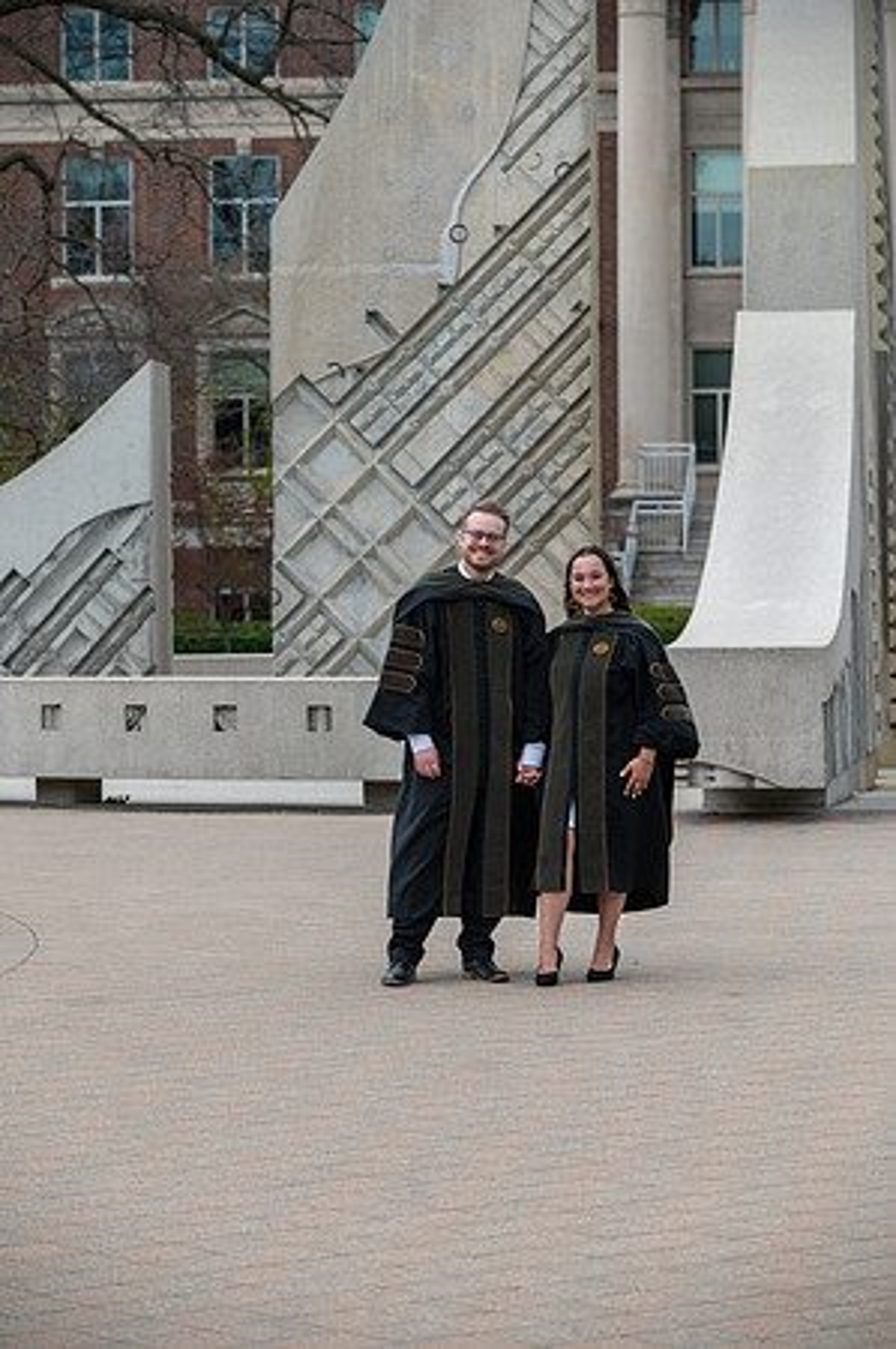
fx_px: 4677
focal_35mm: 125
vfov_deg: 16.4
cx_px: 448
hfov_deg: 10.9
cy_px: 674
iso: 125
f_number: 4.5
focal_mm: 125
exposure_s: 1/320
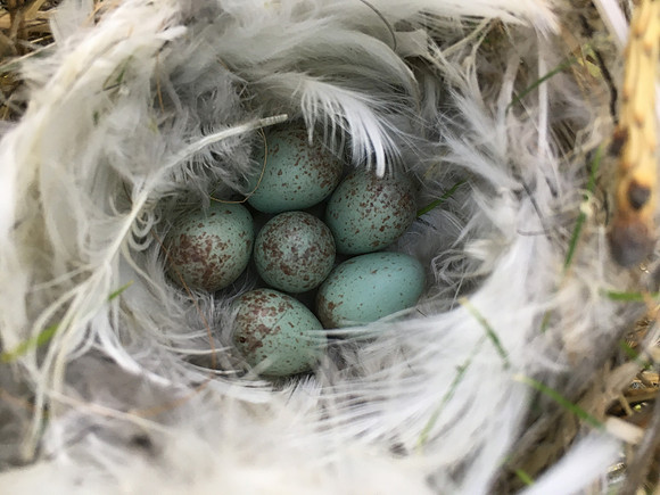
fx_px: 553
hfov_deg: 61.7
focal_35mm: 29
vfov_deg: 48.2
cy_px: 248
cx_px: 330
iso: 40
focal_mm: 4.15
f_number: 2.2
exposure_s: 1/33
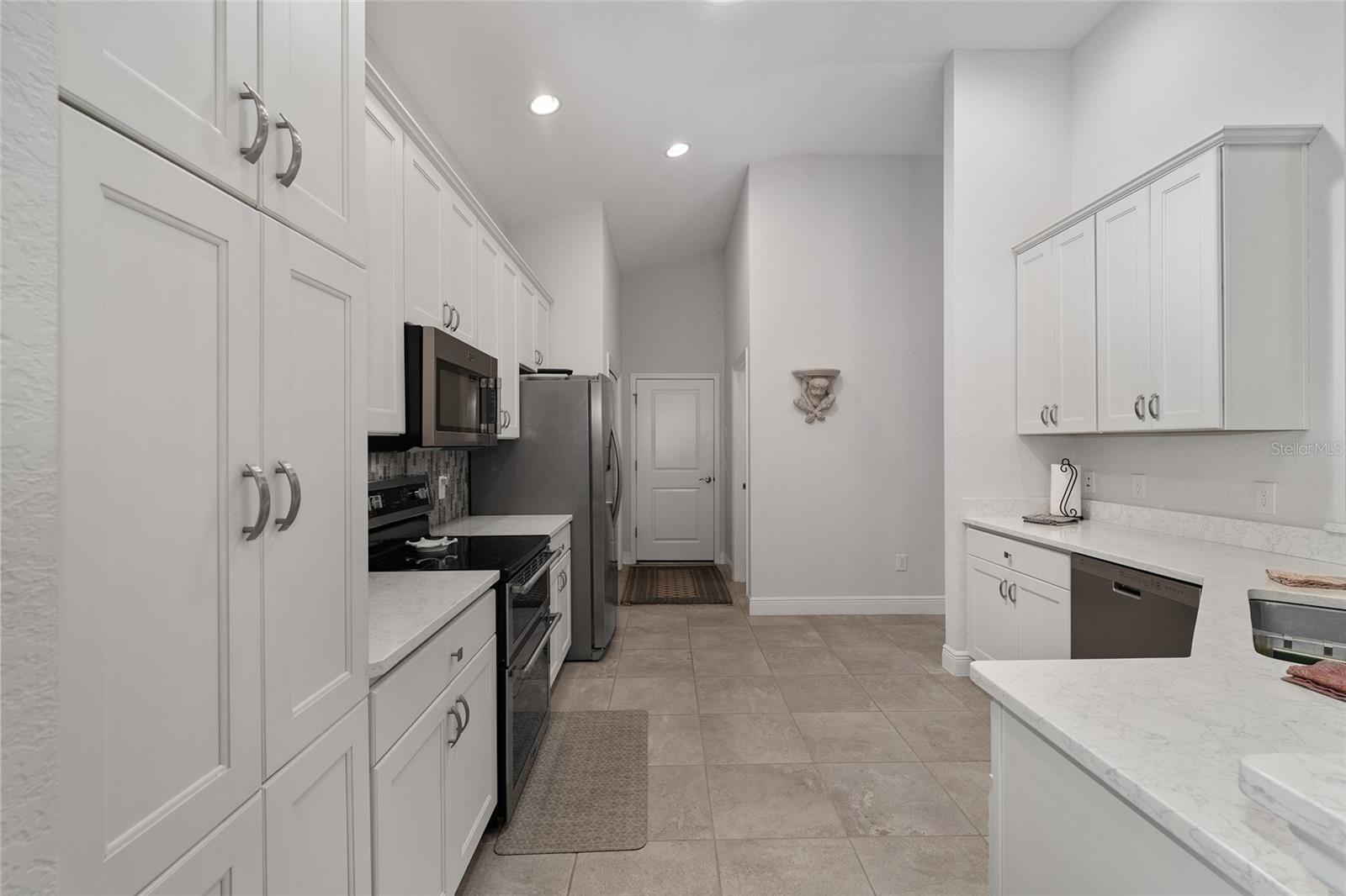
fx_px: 561
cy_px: 448
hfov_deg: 100.4
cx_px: 673
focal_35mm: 15
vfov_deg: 77.3
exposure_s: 1/15
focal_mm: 15
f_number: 8
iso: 500
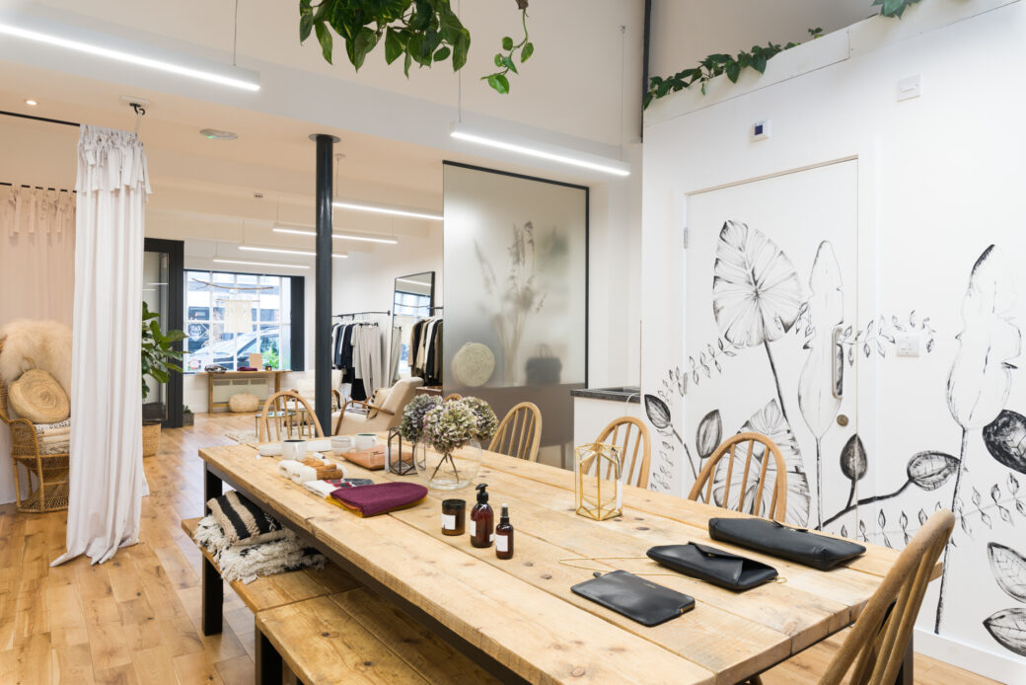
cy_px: 342
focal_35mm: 22
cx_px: 513
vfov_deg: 57.3
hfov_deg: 78.6
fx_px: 627
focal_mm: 22
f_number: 7.1
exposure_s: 1/4
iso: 100
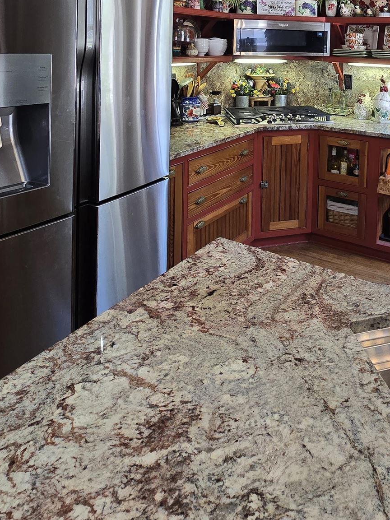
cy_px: 60
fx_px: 391
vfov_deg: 58.4
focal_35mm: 26
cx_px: 292
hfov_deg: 50.9
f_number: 2.2
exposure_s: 1/60
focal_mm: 2.2
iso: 160
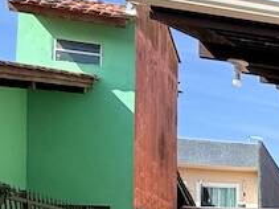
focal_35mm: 68
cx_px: 591
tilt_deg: +2.1
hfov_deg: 17.5
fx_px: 548
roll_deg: +0.0
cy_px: 262
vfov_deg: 20.0
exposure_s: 1/1961
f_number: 2.2
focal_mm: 2.22
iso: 50
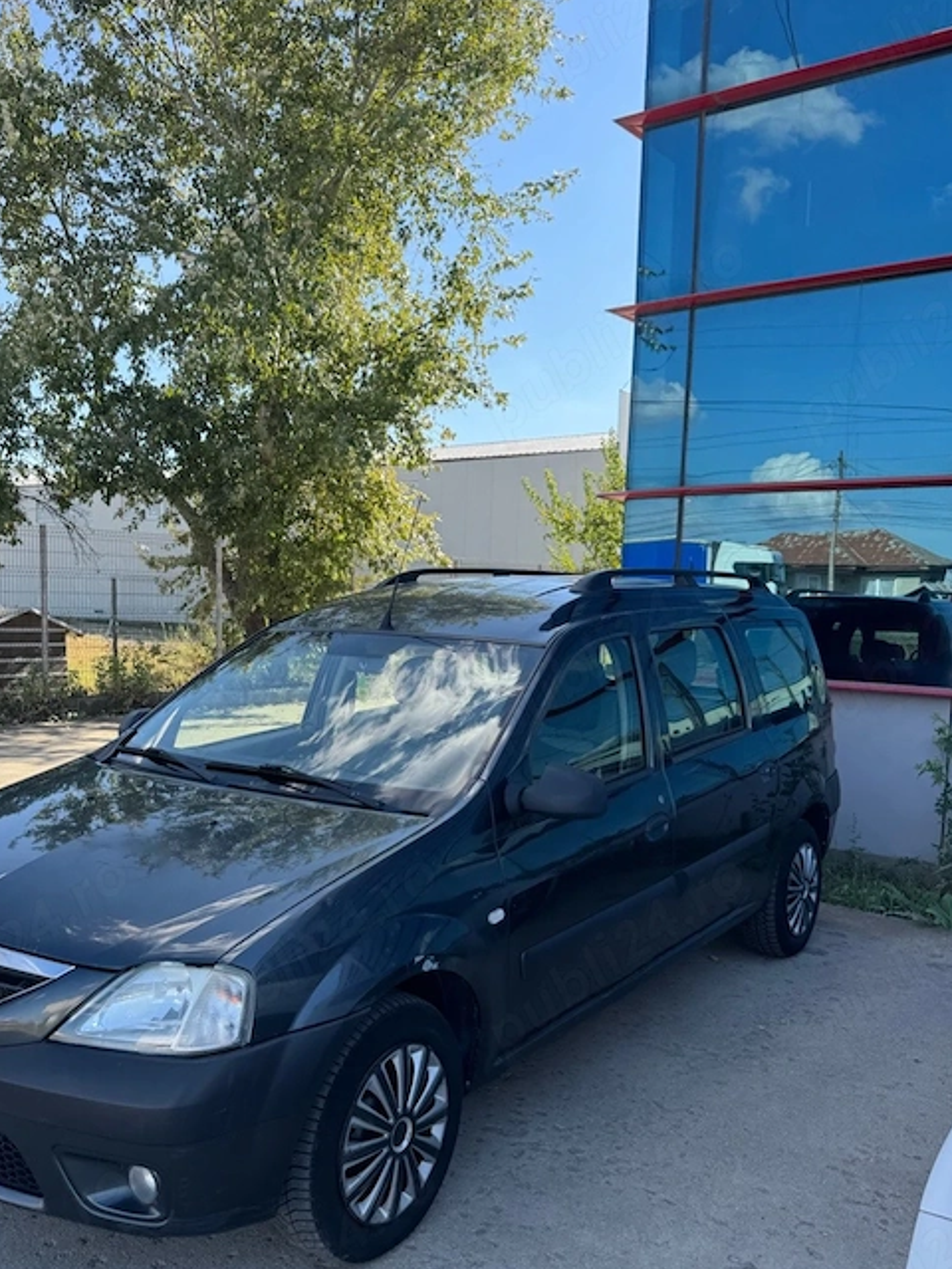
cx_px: 387
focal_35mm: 30
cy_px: 694
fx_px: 1100
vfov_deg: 59.9
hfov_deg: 46.6
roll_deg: -1.1
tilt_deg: -5.1
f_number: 1.78
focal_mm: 6.76
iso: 80
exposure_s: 1/1059
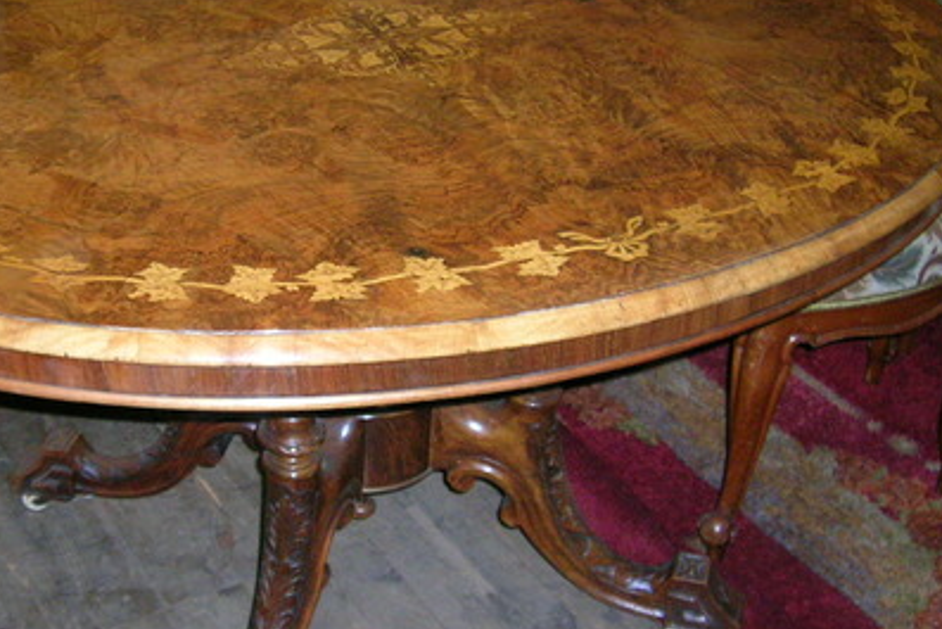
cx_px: 358
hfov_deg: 36.0
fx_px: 1440
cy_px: 349
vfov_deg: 24.6
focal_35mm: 55
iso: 200
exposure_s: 1/60.1
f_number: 2.8
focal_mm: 5.4
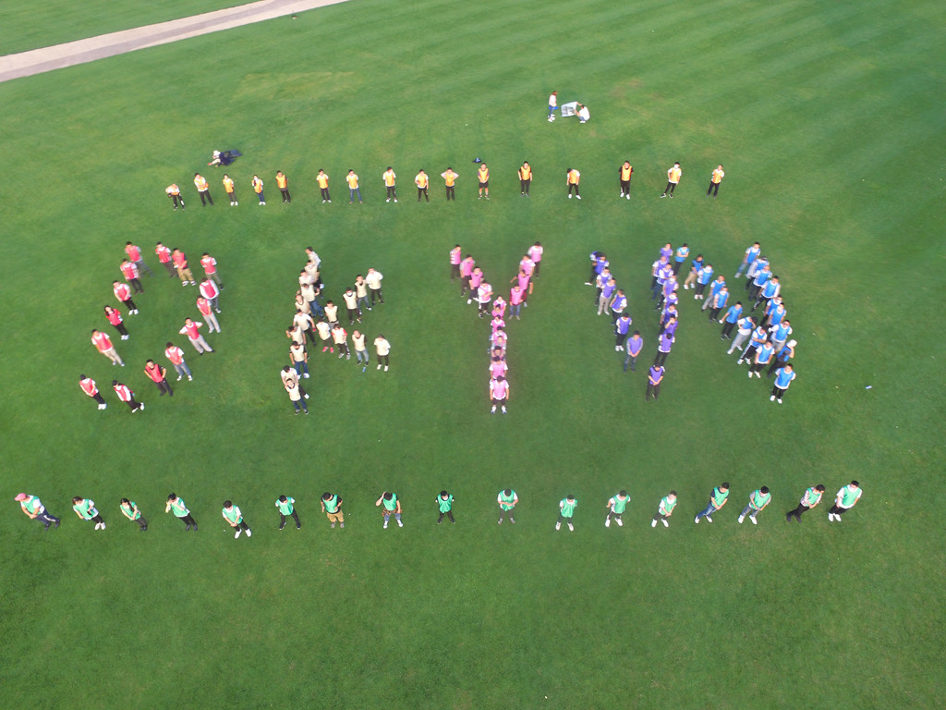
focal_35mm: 20
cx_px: 473
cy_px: 355
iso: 100
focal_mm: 3.61
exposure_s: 1/147
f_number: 2.8
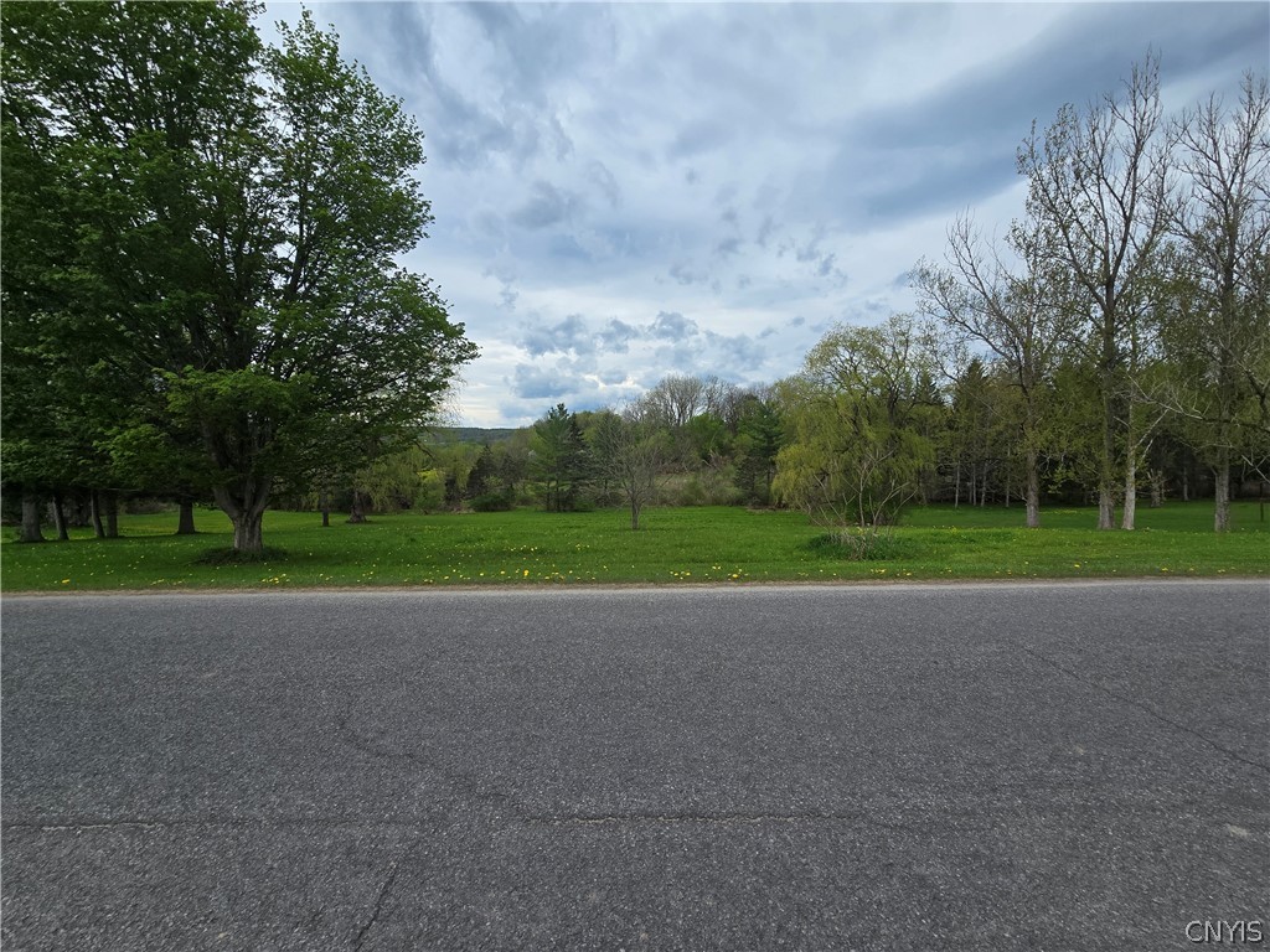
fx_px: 477
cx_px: 635
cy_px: 476
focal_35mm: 13
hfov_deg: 106.2
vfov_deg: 89.9
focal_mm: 2.2
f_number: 2.2
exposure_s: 1/1704
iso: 50
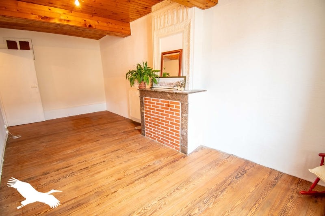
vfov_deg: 77.3
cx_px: 162
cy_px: 108
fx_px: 135
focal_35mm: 15
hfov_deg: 100.4
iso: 1250
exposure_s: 1/20
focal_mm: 10
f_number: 4.5
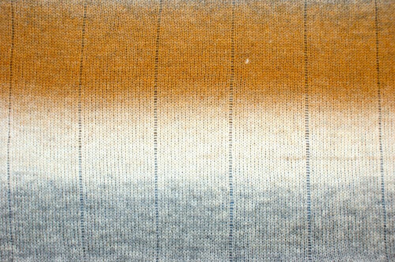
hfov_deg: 46.5
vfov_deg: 31.8
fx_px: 460
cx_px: 198
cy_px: 131
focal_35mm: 42
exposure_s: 1/60
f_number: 5.6
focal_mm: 28
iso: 400
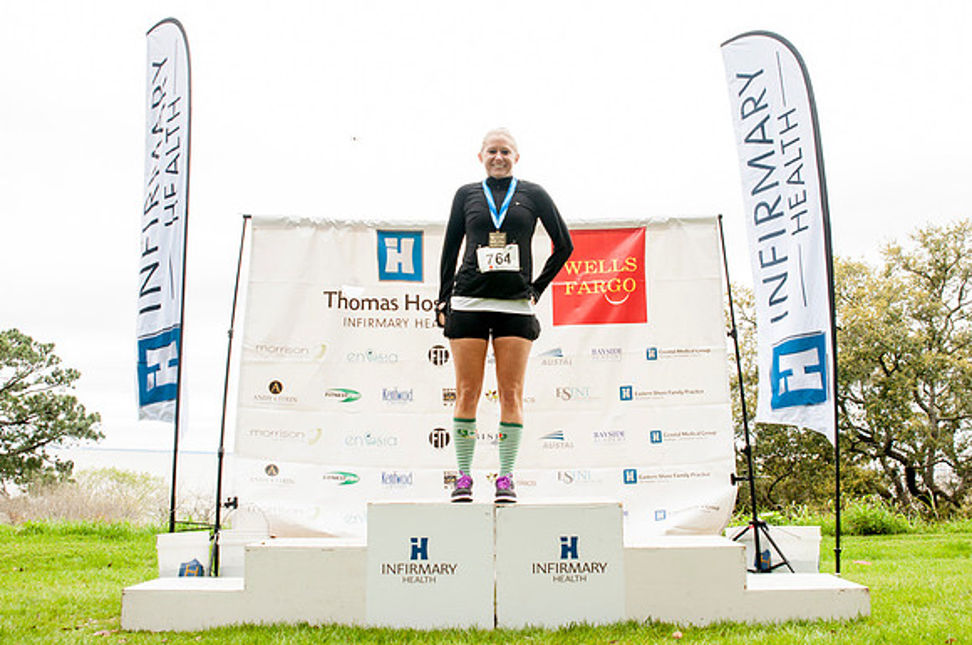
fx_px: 971
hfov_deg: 53.2
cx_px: 486
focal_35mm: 36
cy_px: 322
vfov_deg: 36.8
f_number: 5.6
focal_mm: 24
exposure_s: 1/160
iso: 640
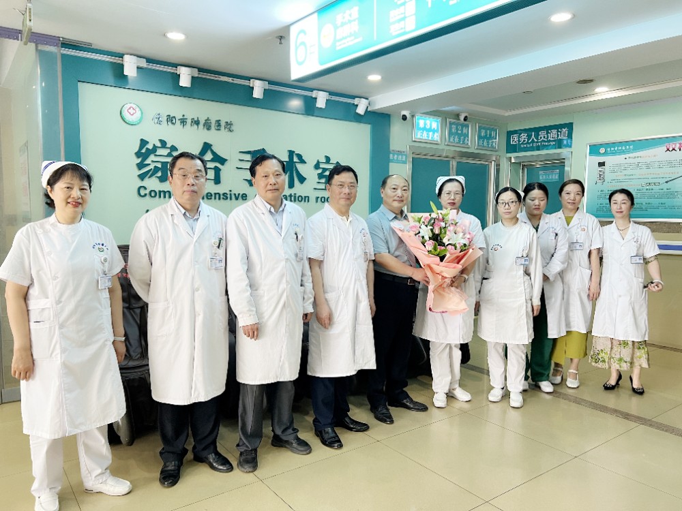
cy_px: 256
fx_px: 512
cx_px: 341
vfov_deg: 53.1
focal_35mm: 26
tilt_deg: -5.4
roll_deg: -0.6
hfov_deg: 67.3
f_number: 1.5
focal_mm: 5.7
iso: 200
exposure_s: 1/50
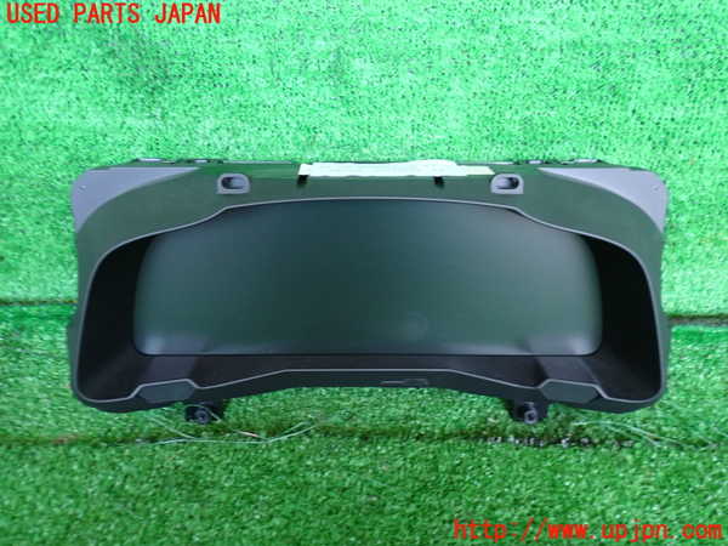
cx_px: 364
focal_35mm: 30
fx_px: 631
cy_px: 273
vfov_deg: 46.8
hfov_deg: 60.0
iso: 320
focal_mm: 5.4
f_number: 2.3
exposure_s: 1/30
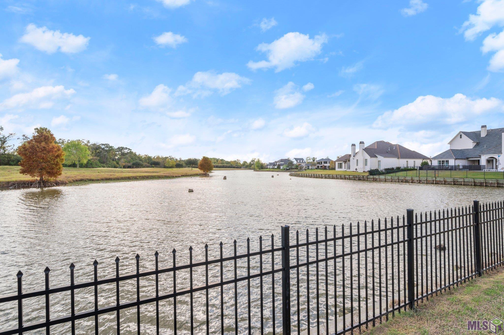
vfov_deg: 70.3
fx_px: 238
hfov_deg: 93.3
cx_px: 252
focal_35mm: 17
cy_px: 168
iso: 800
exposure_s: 1/400
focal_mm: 17
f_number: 10
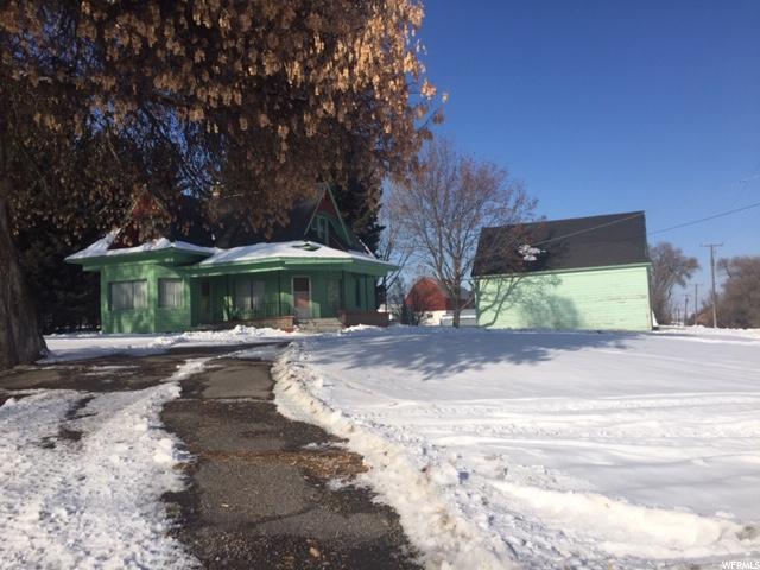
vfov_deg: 48.2
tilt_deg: +5.0
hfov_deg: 61.7
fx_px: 637
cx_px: 380
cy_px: 285
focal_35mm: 29
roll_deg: +3.0
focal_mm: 4.15
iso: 32
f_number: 2.2
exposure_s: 1/4950
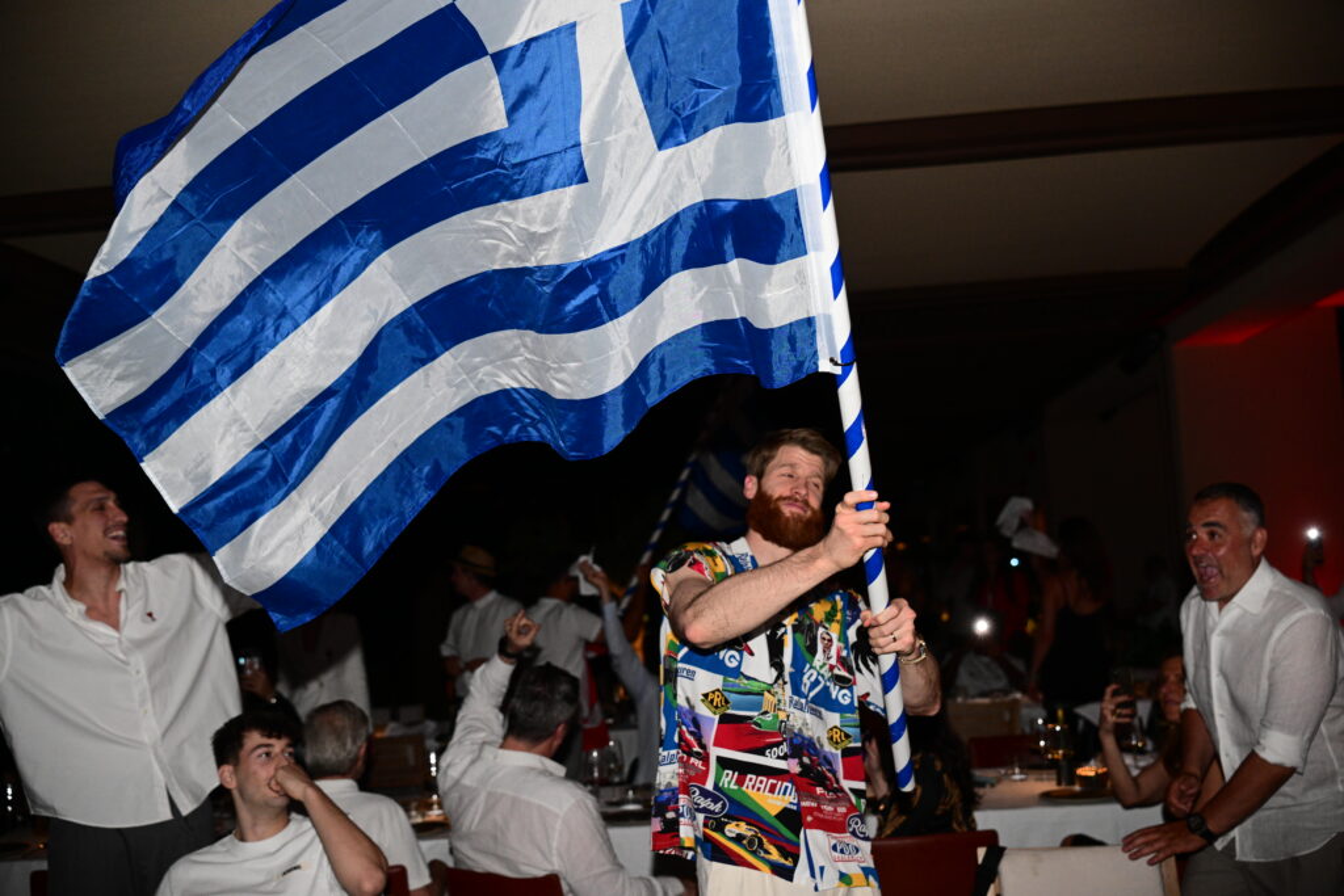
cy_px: 448
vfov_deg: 37.9
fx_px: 1307
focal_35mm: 35
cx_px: 672
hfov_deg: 54.4
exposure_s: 1/160
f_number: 2.8
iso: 1000
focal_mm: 35
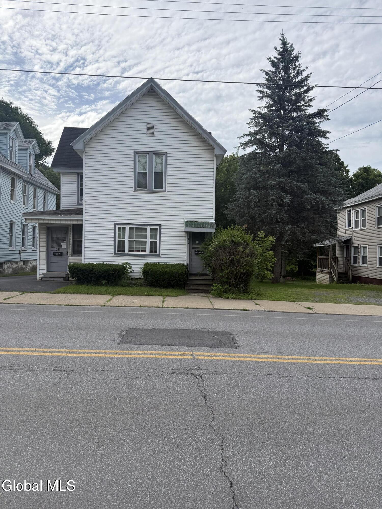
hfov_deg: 56.8
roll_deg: -1.8
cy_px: 254
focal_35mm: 24
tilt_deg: -0.6
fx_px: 353
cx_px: 191
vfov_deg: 71.6
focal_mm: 6.76
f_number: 1.78
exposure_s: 1/5319
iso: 100
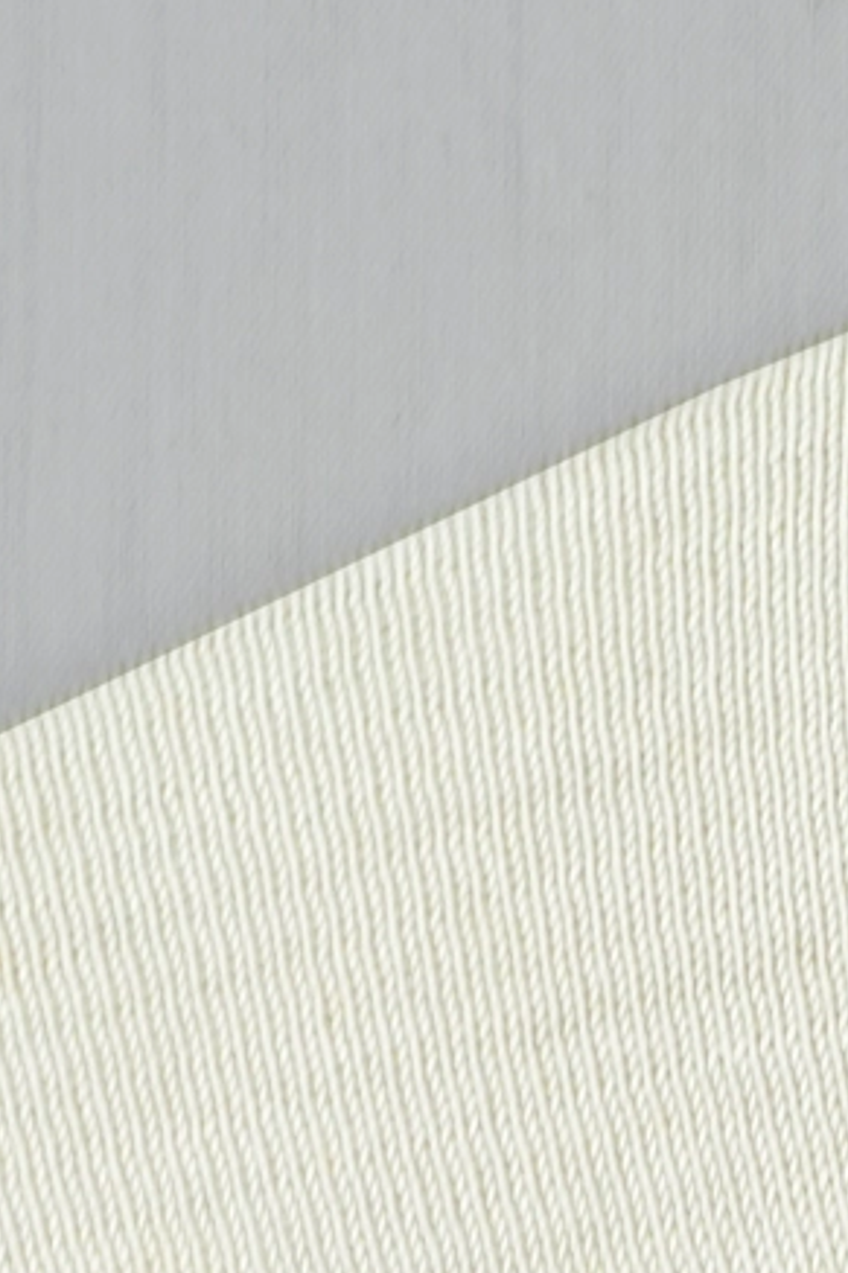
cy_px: 3132
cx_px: 1052
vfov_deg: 2.6
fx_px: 27969
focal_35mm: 791
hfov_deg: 1.7
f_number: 8
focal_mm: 80
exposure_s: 1/30
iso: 320
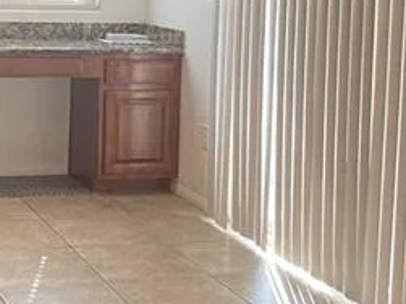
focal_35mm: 83
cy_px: 13
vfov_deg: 17.4
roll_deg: -1.1
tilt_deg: -3.7
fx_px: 973
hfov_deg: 22.8
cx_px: 13
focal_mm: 4.25
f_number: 1.8
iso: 80
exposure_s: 1/60
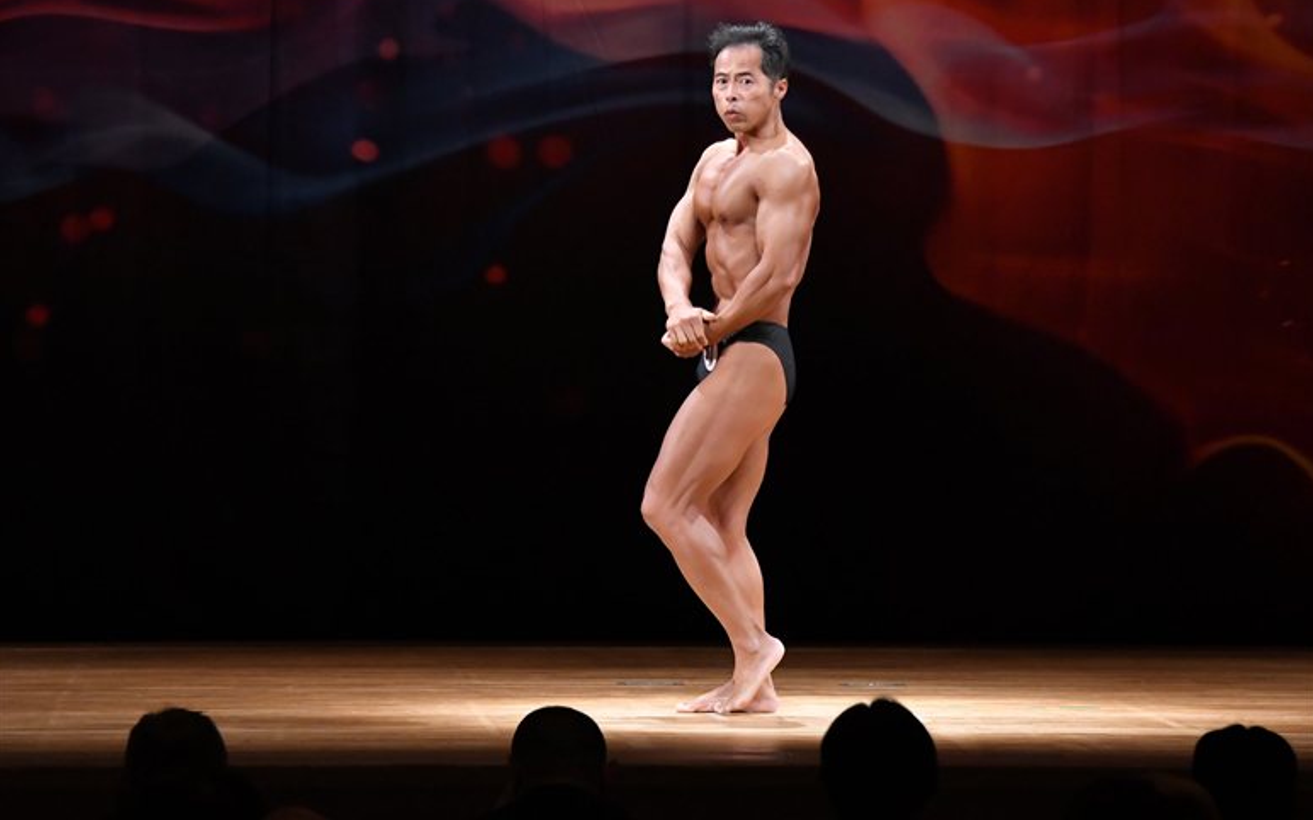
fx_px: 7942
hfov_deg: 9.5
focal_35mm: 222
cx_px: 657
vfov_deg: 5.9
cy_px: 390
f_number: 5.6
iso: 4000
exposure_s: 1/400
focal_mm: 145
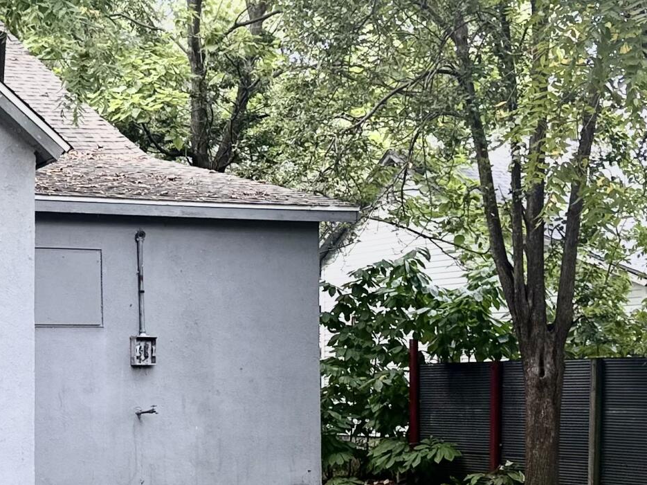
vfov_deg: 19.0
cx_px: 4
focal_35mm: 77
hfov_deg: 24.2
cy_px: 380
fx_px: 1439
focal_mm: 6.76
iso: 100
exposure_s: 1/461
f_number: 1.78
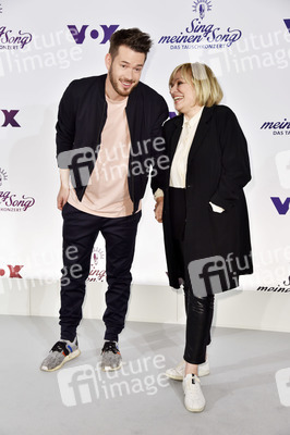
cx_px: 145
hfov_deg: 24.6
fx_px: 666
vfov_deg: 36.3
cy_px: 218
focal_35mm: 55
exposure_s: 1/160
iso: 1000
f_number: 6.3
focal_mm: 55
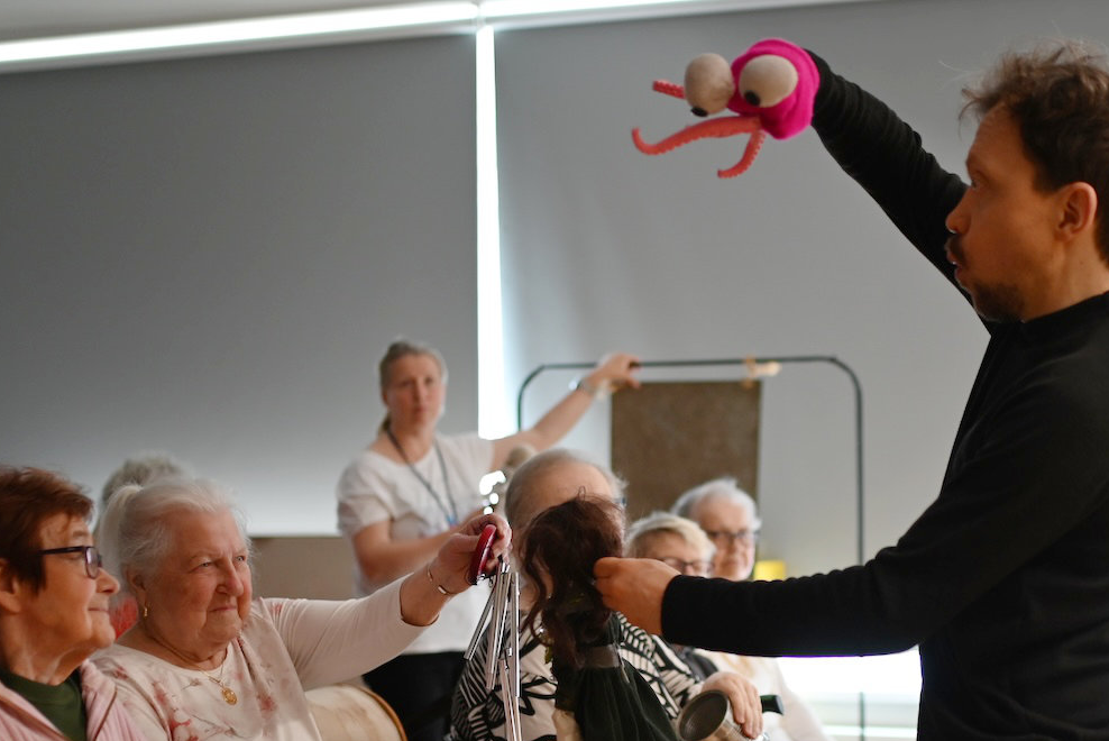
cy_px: 594
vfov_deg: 19.8
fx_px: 2096
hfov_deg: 29.5
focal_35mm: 68
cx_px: 693
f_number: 1.4
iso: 320
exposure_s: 1/250
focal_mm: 35
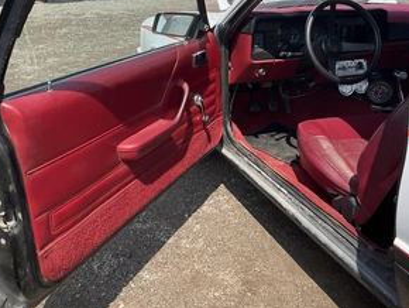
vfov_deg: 35.6
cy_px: 99
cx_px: 260
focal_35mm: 40
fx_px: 473
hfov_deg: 46.3
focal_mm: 3
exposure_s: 1/1675
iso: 25
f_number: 1.8
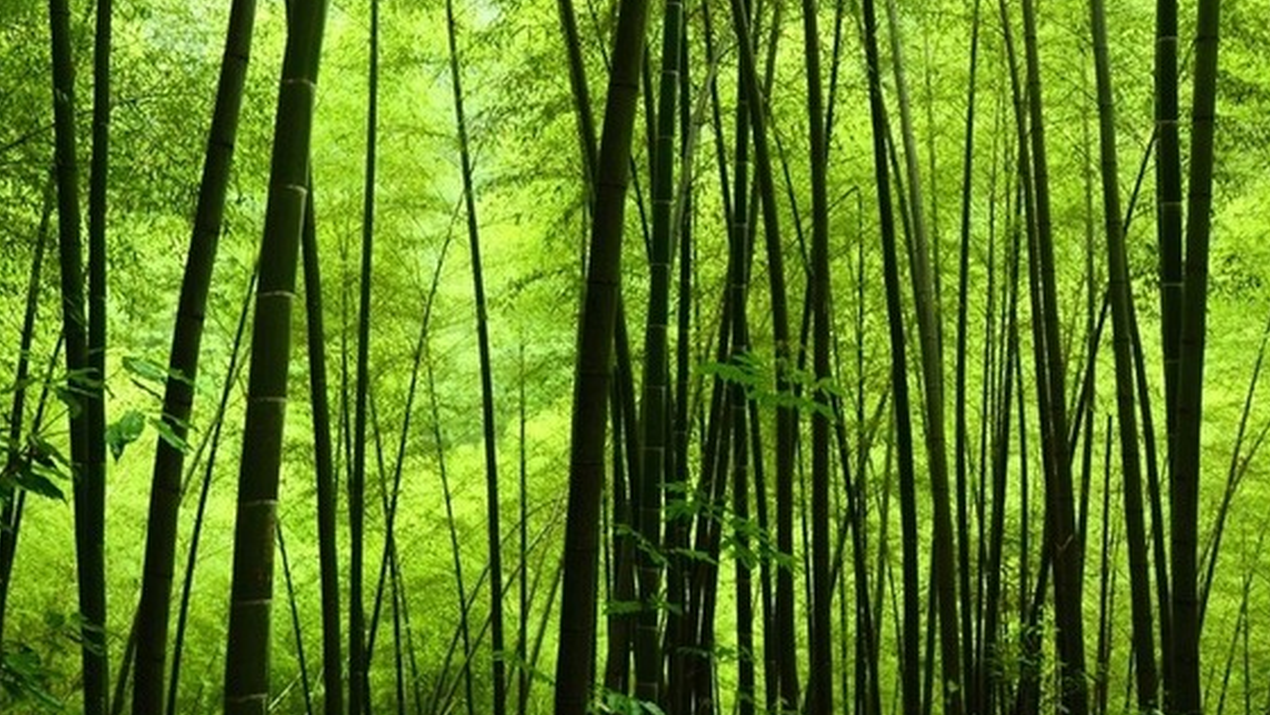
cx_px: 601
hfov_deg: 47.3
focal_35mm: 43
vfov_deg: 27.7
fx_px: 1448
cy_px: 320
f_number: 13
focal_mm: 24
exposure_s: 1/15
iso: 400
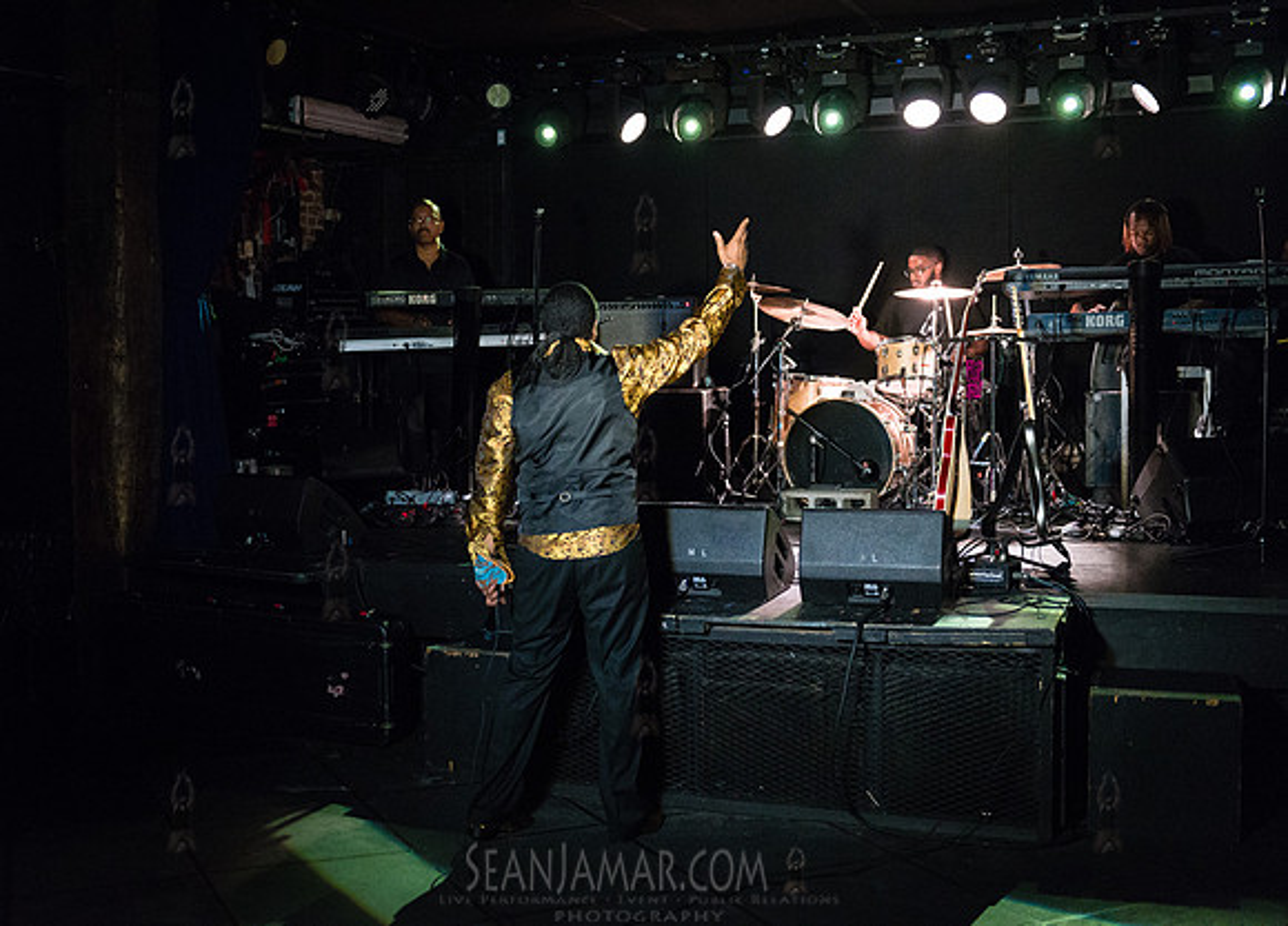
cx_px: 595
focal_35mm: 44
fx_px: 1617
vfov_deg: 32.0
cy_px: 463
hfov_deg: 43.4
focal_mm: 42
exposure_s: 1/320
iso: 4000
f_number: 2.8
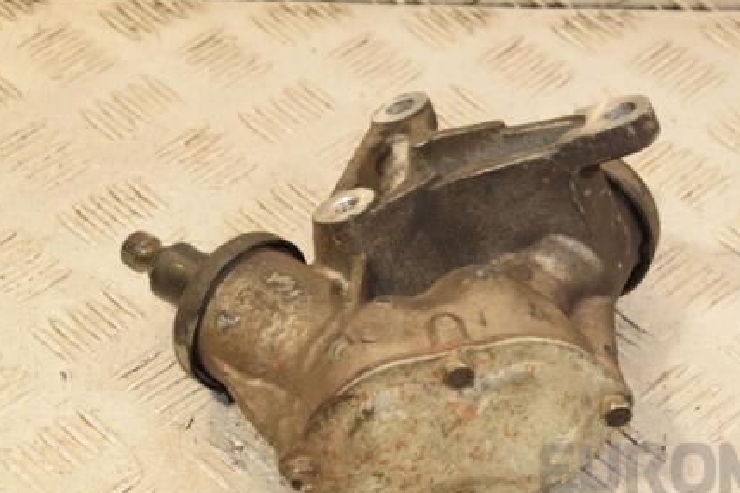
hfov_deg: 18.7
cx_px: 507
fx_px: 2240
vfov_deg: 12.6
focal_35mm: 109
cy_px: 240
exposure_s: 1/200
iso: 800
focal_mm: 52
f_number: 6.3
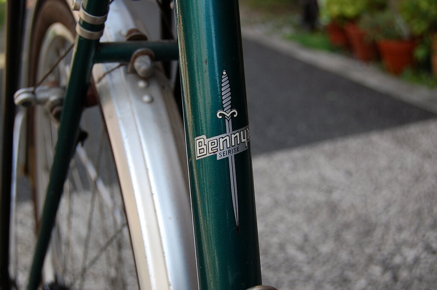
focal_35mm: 51
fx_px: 618
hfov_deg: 38.9
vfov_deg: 26.4
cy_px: 145
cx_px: 218
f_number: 6.3
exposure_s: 1/125
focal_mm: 34
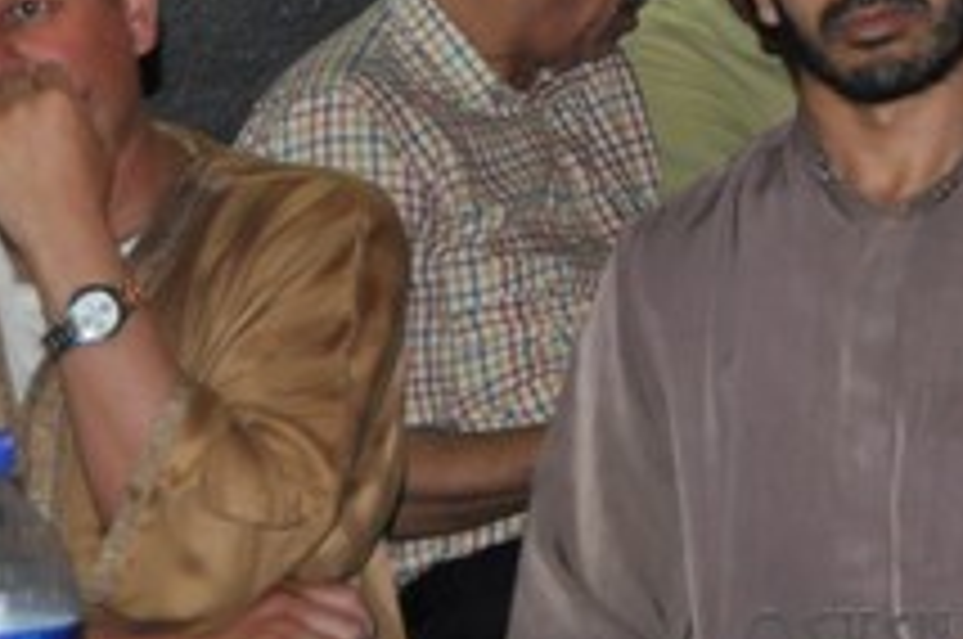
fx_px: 5502
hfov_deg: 9.9
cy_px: 7
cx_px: 1004
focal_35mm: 206
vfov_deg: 6.6
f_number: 5.3
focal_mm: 46
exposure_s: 1/60
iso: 800
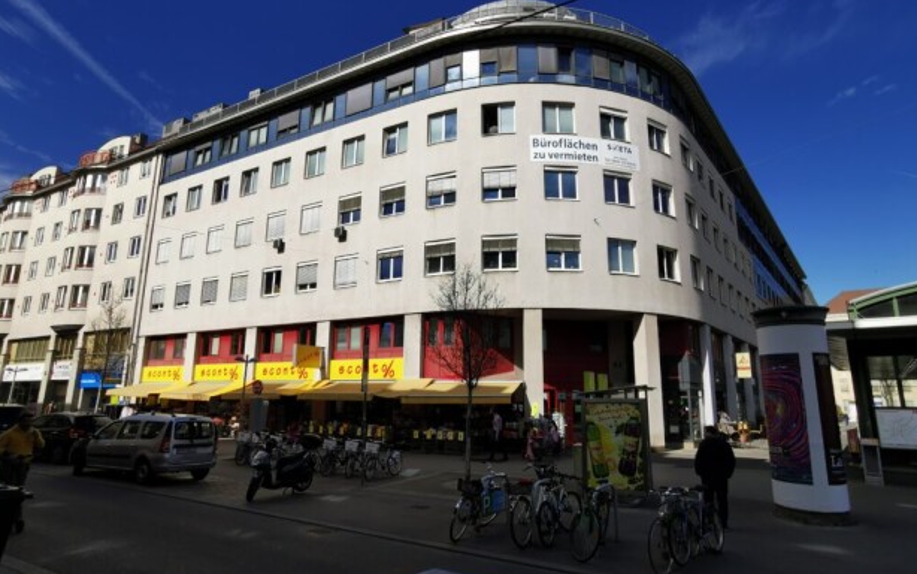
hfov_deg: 82.2
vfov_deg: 57.3
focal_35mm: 21
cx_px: 473
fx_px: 525
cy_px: 275
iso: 50
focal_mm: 2.26
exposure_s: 1/1570
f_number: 2.2
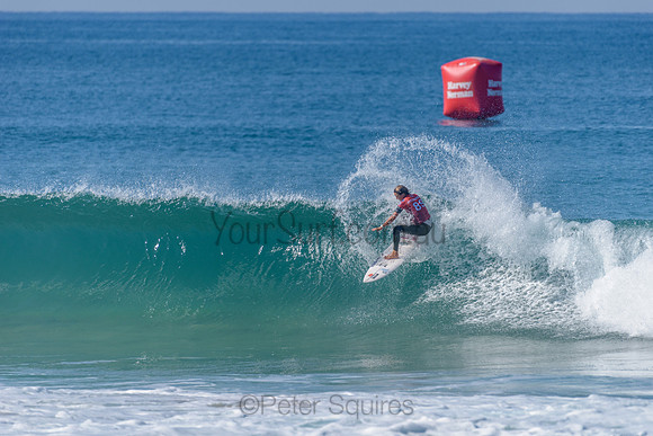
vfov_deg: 2.8
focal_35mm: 500
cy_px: 218
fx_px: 9071
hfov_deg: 4.1
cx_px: 326
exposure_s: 1/2000
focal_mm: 500
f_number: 5.6
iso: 160
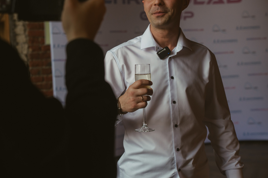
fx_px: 521
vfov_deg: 19.5
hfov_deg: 28.8
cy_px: 81
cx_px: 134
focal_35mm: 70
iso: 500
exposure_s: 1/160
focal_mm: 46
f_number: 3.5
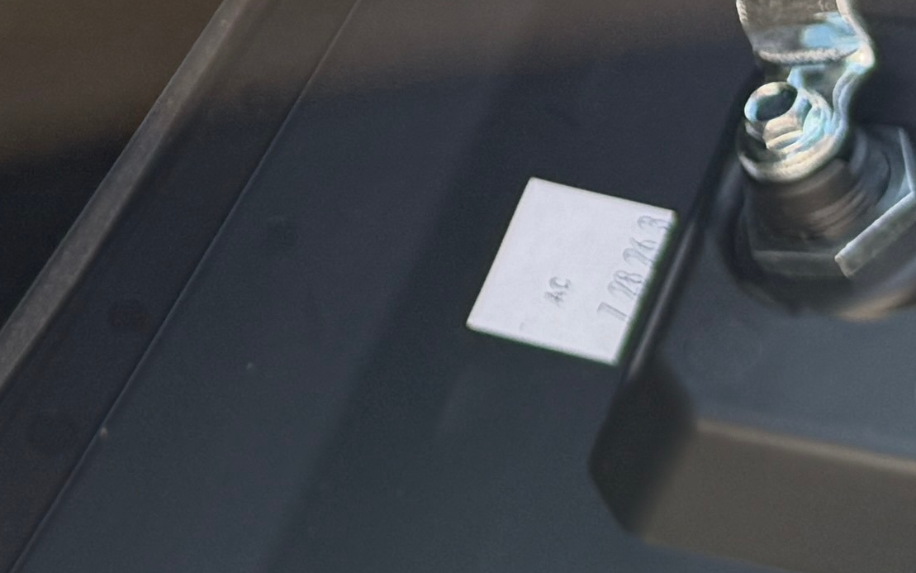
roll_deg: +4.8
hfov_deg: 15.6
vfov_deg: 9.1
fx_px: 3270
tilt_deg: -30.7
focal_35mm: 131
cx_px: -3
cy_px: -733
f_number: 1.78
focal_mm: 6.76
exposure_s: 1/121
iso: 64
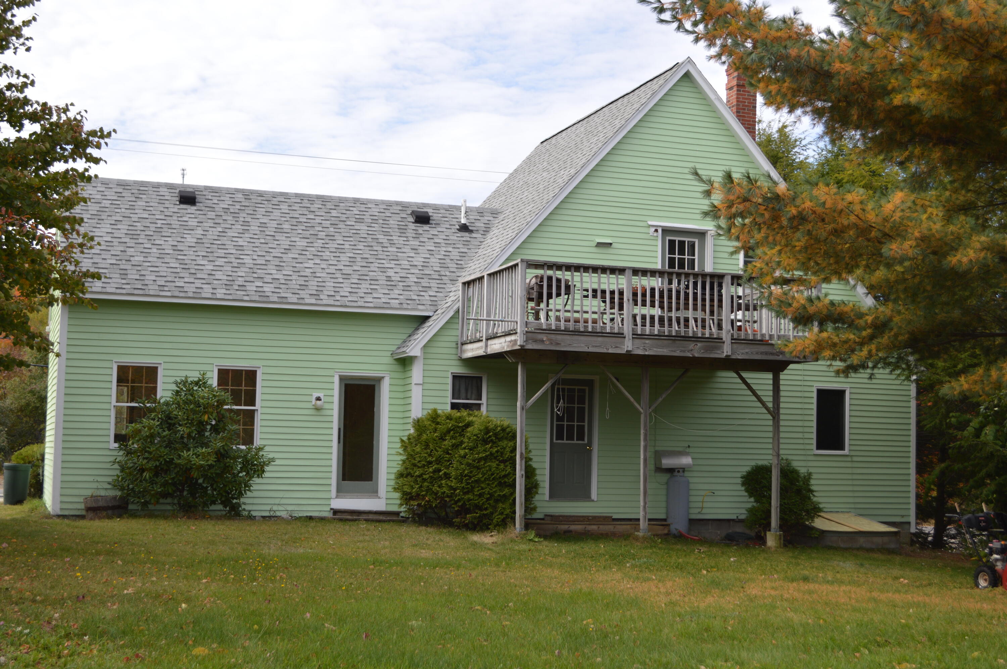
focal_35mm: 48
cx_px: 504
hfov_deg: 41.1
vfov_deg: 28.0
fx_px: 1341
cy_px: 334
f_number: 5.6
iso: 100
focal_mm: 32
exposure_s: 1/200
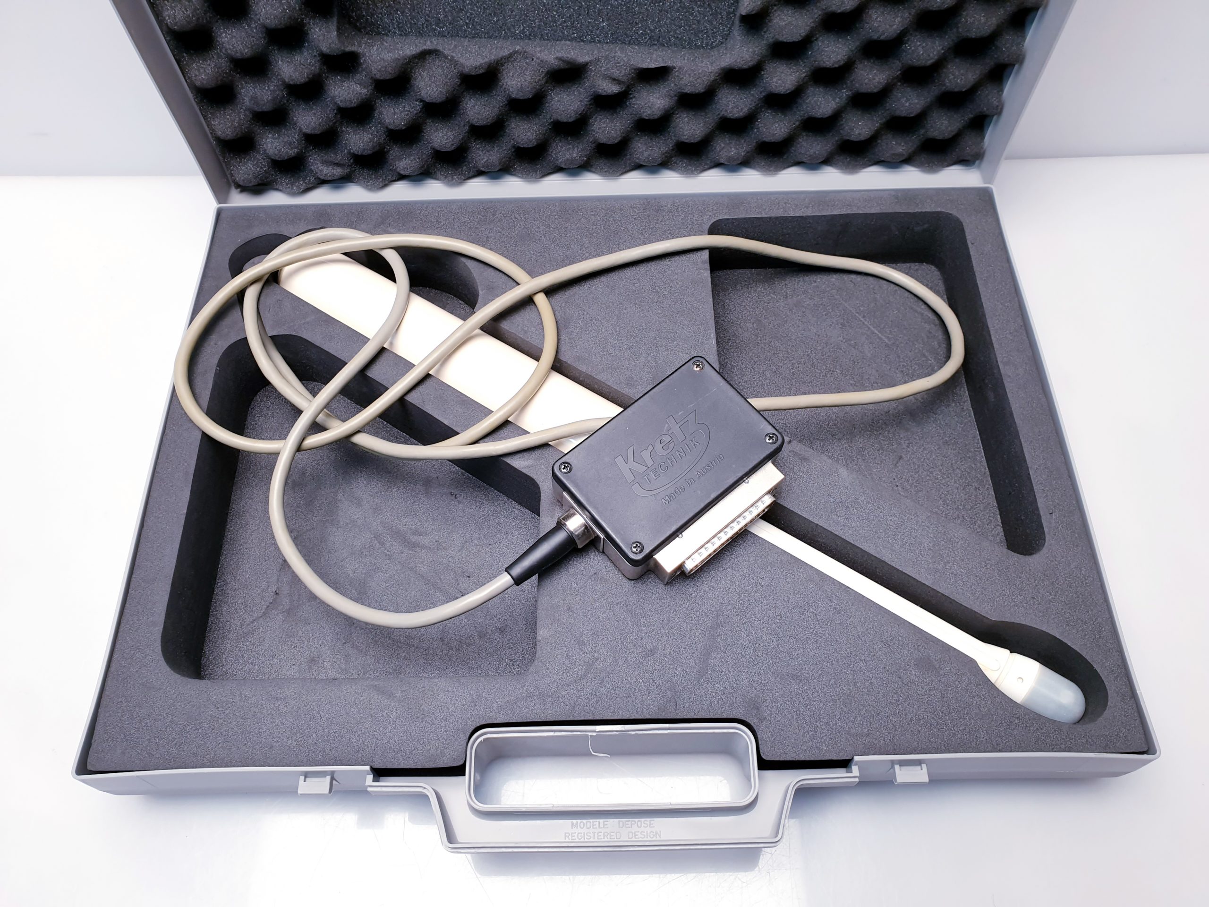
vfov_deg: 53.1
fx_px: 908
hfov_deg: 67.3
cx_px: 604
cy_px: 454
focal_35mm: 26
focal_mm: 4.3
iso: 80
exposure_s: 1/50
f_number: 2.4
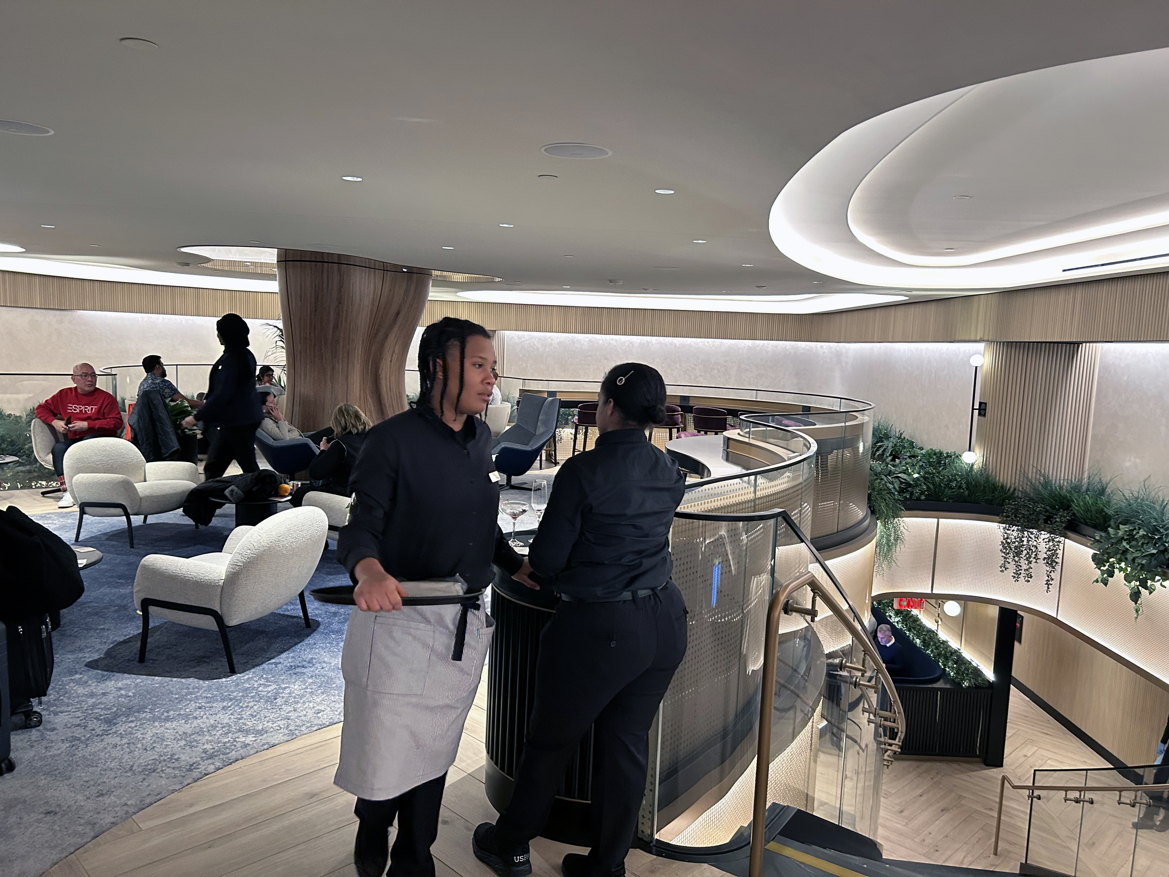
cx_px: 584
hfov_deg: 67.3
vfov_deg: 53.1
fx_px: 878
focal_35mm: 26
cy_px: 438
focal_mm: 5.7
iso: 250
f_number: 1.5
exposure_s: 1/59
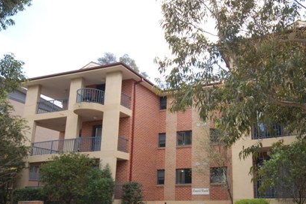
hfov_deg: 55.7
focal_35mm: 33
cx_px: 209
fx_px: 281
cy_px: 134
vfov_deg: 39.6
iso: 160
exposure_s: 1/125
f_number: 4.8
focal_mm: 14
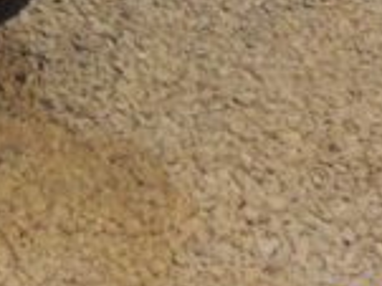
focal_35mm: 204
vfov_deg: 6.5
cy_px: -618
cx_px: -481
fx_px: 2249
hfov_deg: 8.9
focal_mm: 5.3
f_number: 3.1
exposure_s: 1/8
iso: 400
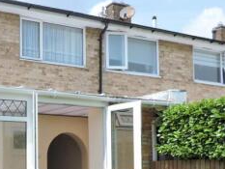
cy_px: 155
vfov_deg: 23.7
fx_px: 390
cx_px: 23
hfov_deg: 30.7
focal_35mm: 60
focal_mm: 4.3
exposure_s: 1/1250
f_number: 3
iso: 100
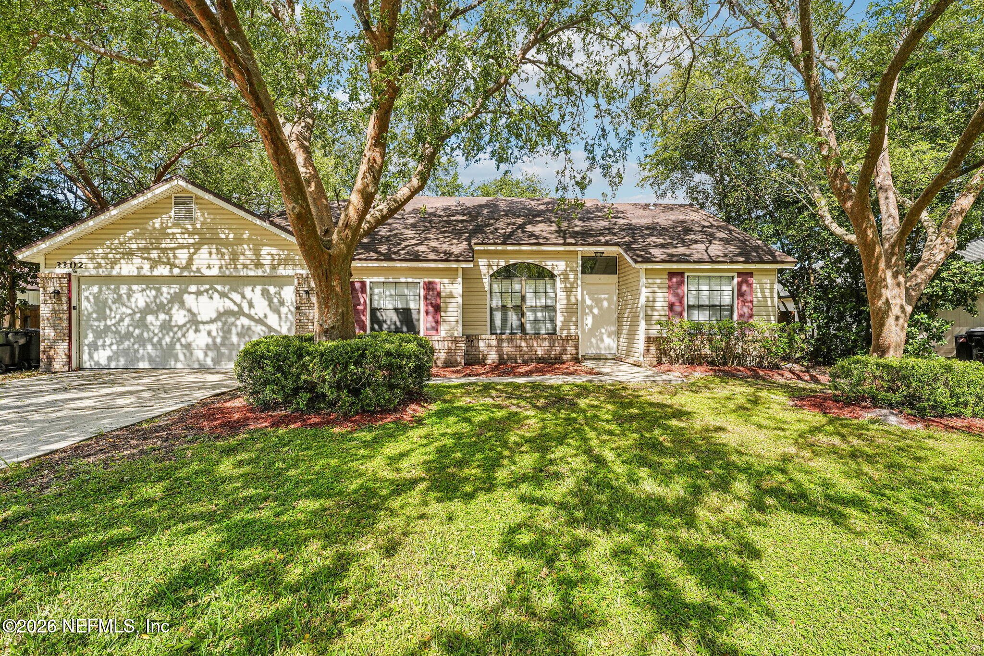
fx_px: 473
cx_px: 492
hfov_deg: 92.3
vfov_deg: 69.5
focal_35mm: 17
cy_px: 328
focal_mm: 17.3
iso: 400
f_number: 11
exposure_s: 1/160
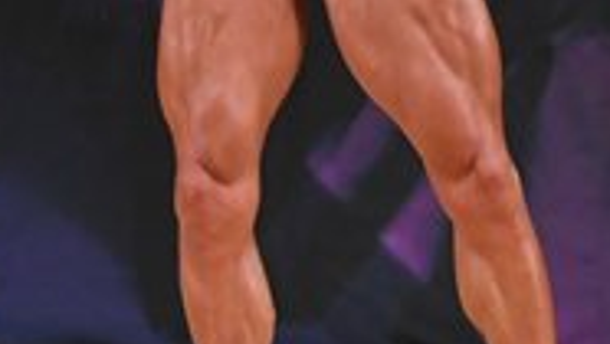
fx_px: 16966
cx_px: 385
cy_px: -157
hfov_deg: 2.1
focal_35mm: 1048
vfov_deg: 1.2
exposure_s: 1/400
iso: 3200
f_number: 5.6
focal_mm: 160
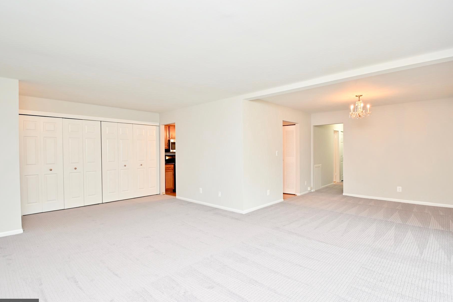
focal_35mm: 17
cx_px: 240
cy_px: 146
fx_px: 214
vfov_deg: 70.4
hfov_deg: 93.2
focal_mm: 10
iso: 200
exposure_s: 1/13
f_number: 7.1
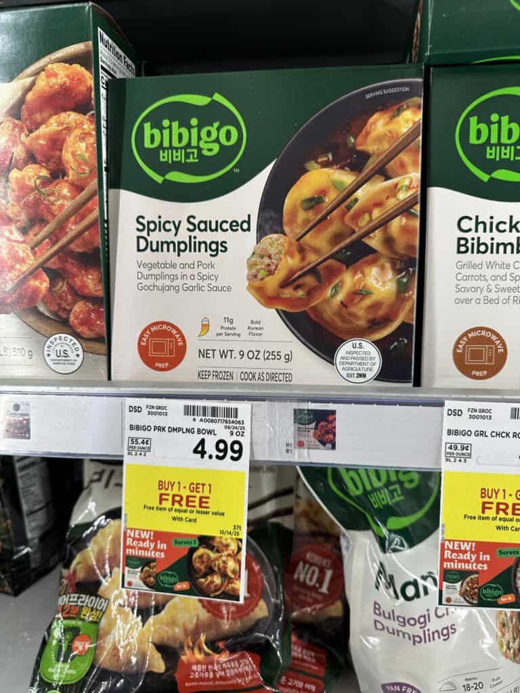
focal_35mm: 24
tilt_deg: -7.4
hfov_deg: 56.8
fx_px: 481
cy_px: 346
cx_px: 260
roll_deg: -0.3
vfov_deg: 71.6
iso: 64
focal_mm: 6.86
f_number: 1.78
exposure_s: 1/121
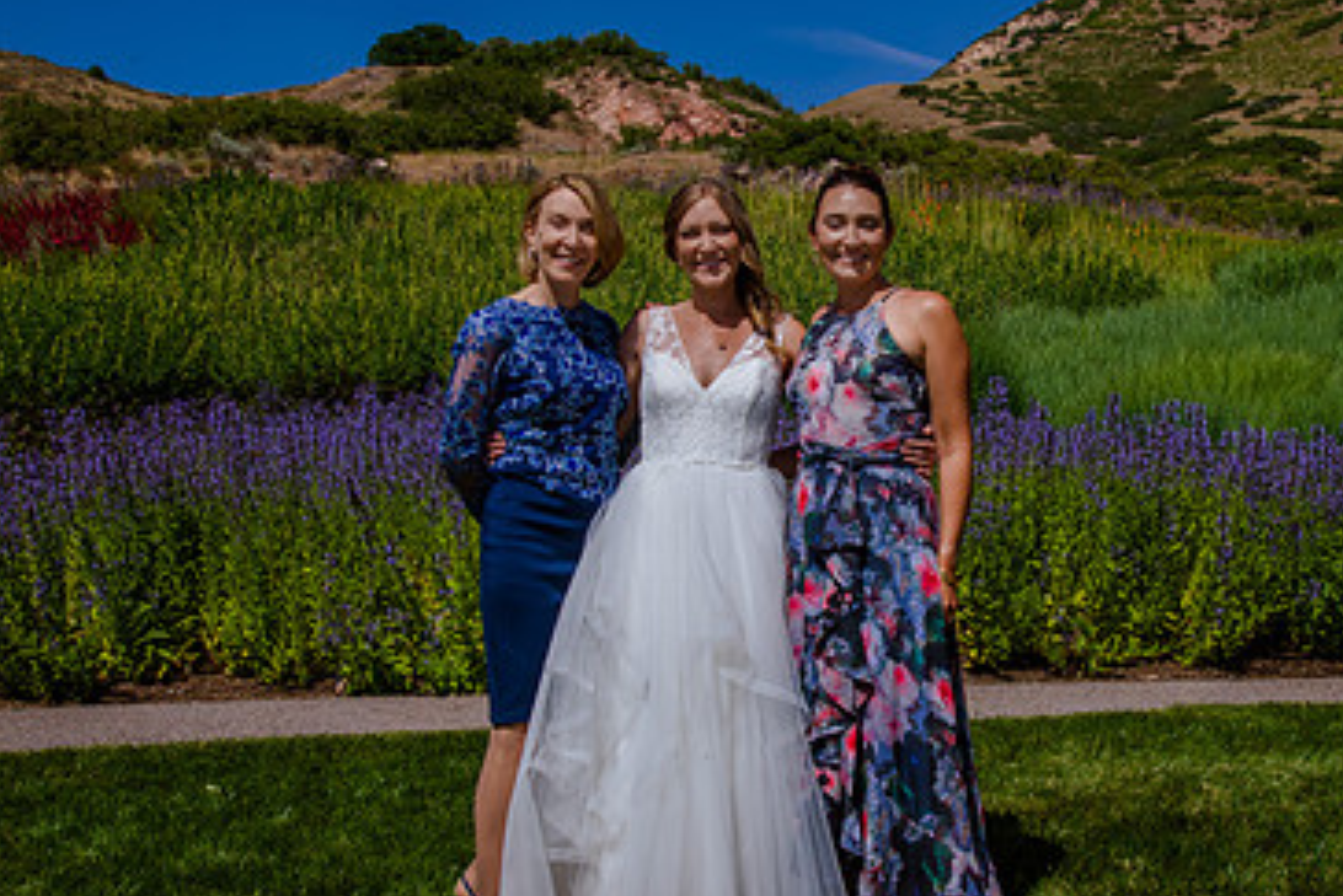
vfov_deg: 26.5
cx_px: 815
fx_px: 1903
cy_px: 470
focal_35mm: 51
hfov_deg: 38.7
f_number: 16
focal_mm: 32
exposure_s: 1/200
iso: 200
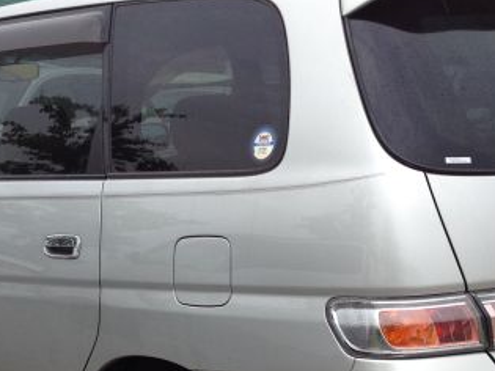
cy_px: 303
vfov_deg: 16.4
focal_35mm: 89
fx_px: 1272
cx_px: 266
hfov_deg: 22.0
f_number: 2.4
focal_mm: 4.28
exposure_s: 1/297
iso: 64
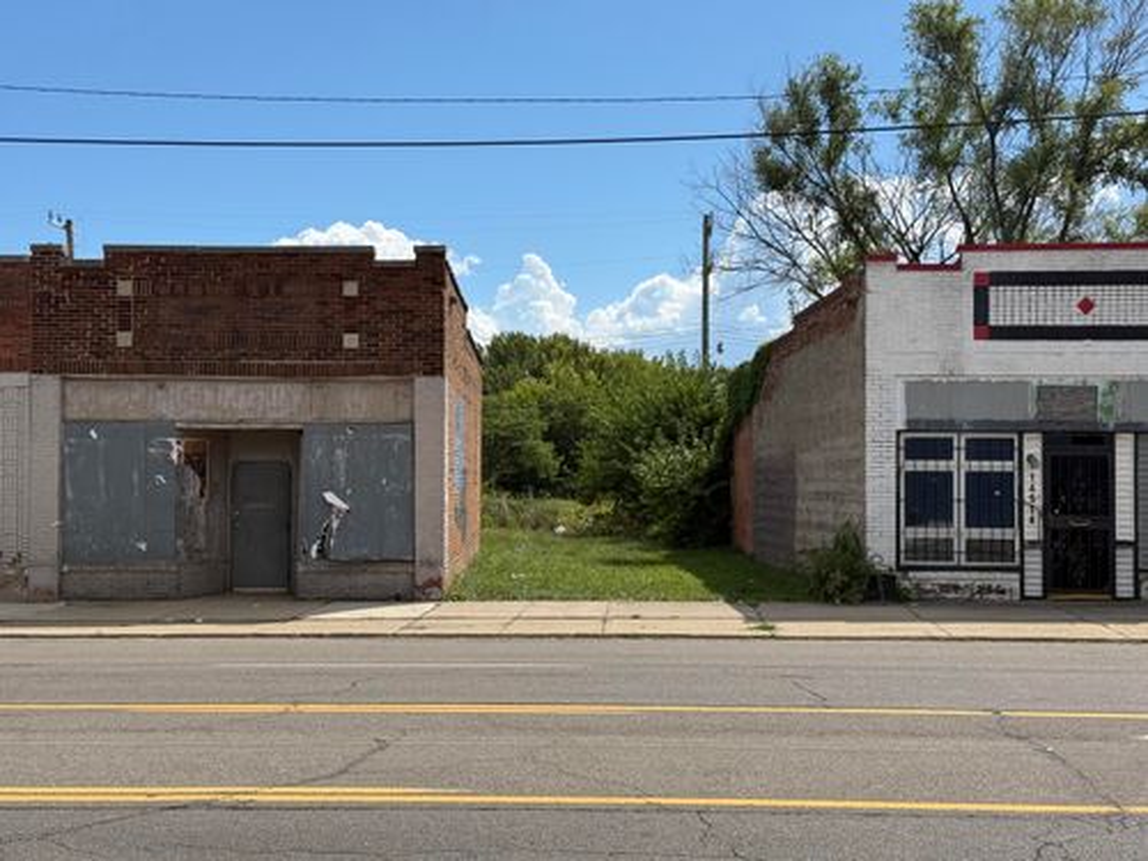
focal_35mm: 48
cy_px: 430
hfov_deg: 39.7
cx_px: 574
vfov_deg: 30.3
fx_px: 1592
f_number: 1.78
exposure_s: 1/6536
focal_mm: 6.76
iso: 64
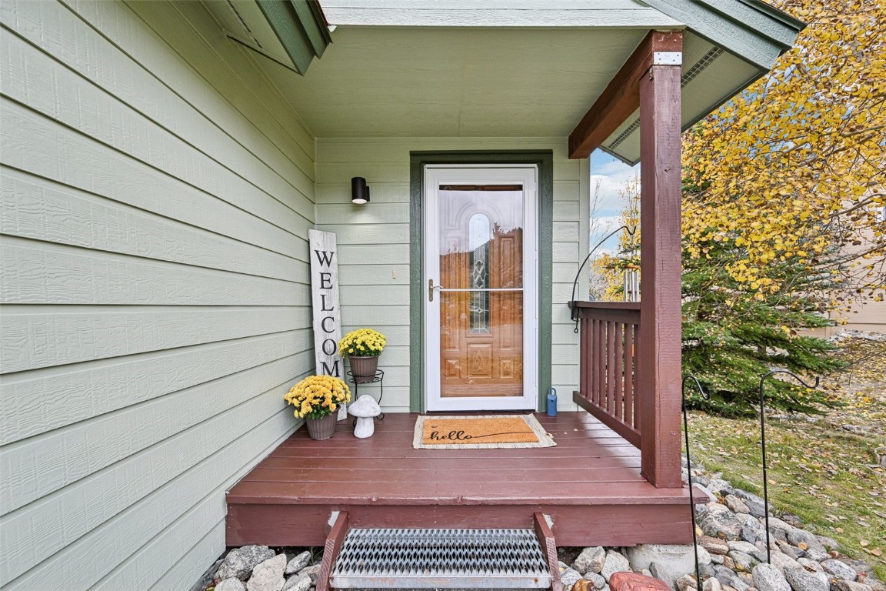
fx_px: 345
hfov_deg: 104.3
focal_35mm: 14
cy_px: 296
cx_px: 443
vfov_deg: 81.2
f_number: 8
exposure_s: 1/15
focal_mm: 14
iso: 80
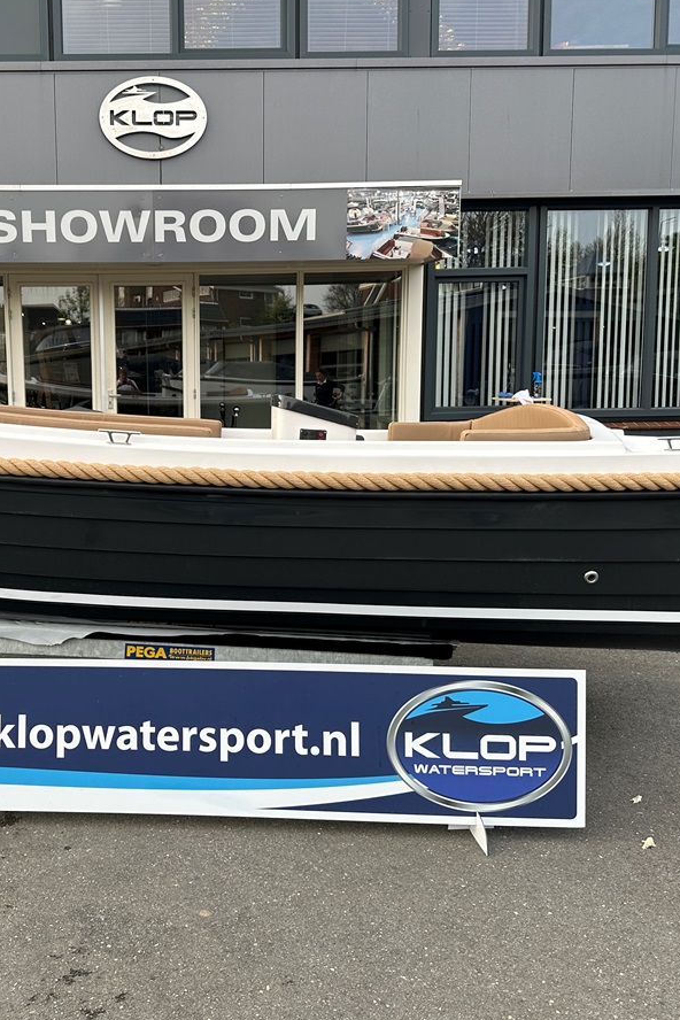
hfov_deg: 38.0
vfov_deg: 55.8
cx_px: 178
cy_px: 507
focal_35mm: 34
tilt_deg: -6.9
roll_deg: +0.6
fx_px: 963
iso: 80
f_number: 1.78
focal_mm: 6.86
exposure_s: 1/482
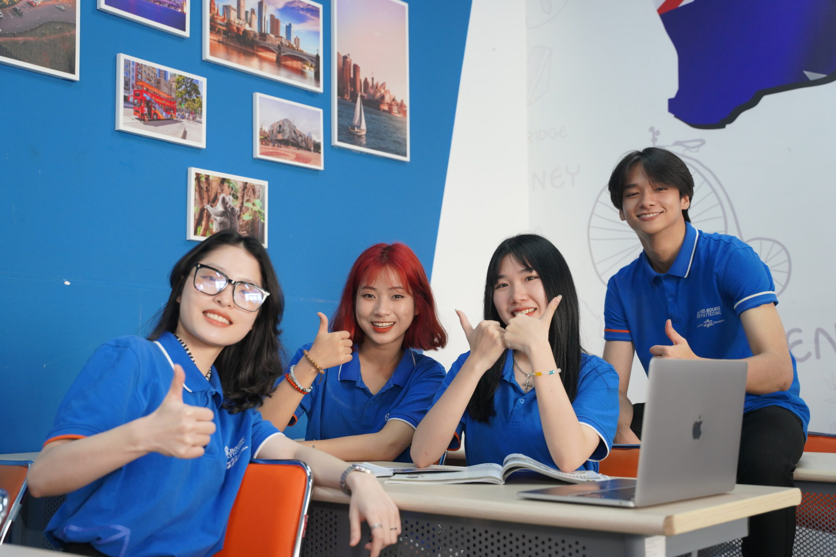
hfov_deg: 43.6
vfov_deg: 29.9
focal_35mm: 45
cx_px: 418
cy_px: 278
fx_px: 1045
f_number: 3.5
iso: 1250
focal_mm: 45
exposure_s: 1/125
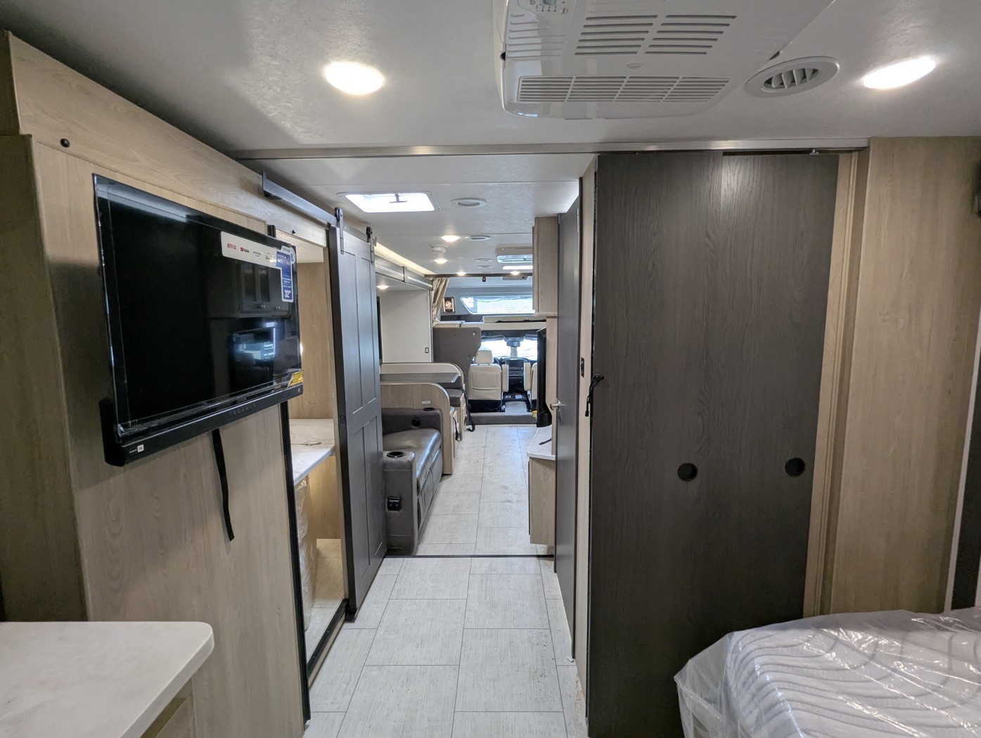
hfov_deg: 94.4
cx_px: 490
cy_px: 369
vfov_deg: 78.2
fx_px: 454
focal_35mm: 16
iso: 215
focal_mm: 2.35
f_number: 2.2
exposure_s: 1/106
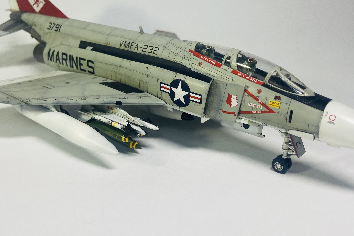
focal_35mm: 38
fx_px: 374
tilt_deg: -21.4
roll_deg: -0.3
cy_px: 104
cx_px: 165
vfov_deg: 35.0
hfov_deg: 50.7
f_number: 1.8
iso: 32
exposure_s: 1/182
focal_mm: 4.25
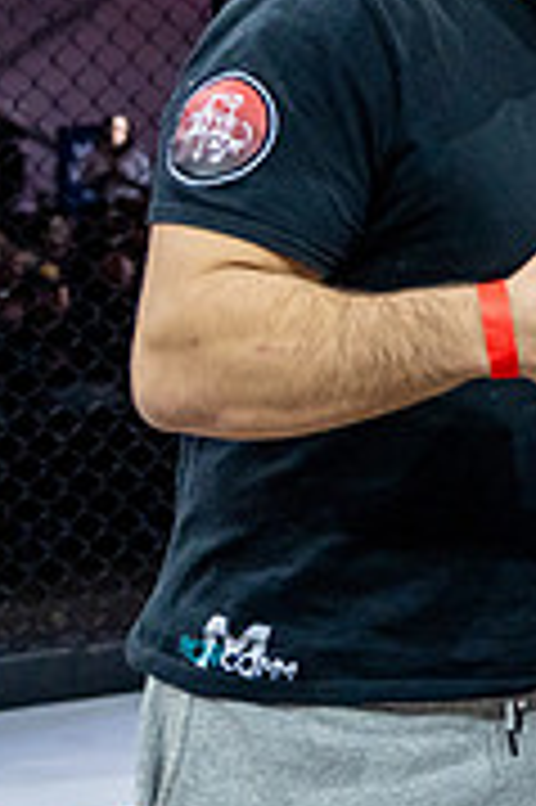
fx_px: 2036
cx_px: 1167
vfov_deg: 21.7
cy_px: 16
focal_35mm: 91
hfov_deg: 12.6
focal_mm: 28
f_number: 2.8
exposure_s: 1/1250
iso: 3200
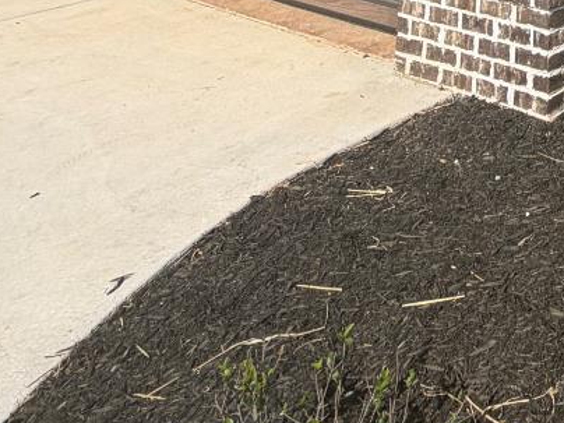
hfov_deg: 27.4
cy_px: -320
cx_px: 815
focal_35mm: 52
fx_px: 847
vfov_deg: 20.6
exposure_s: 1/779
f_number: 2.2
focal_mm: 2.22
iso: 20
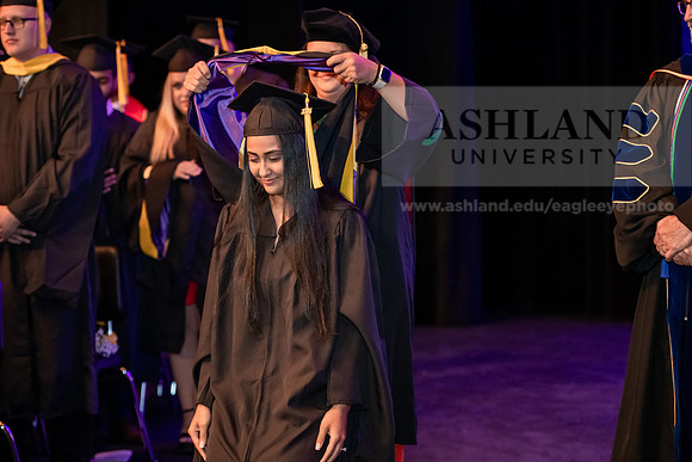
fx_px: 1730
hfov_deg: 22.6
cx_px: 346
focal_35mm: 90
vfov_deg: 15.2
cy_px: 231
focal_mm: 90
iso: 3200
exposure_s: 1/200
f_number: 3.2
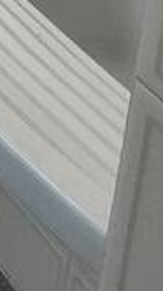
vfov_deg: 13.9
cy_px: -456
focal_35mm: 85
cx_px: -533
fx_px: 655
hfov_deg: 7.6
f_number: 2.2
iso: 262
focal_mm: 2.13
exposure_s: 1/60
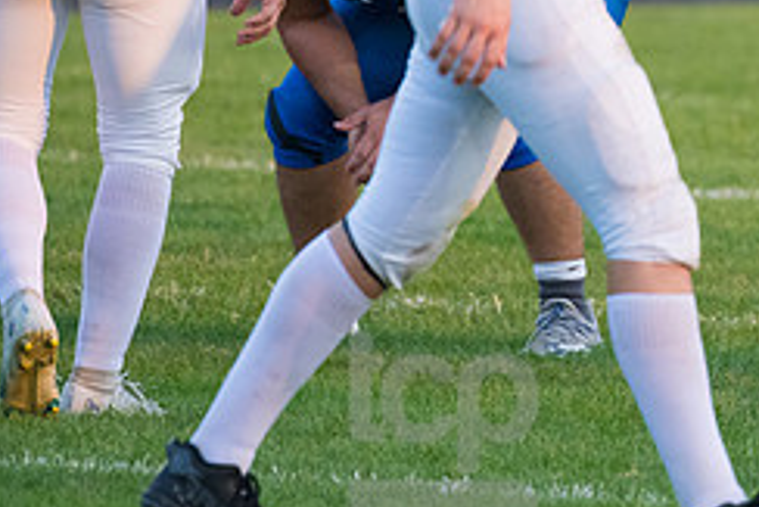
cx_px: 887
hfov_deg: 2.2
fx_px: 20082
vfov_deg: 1.4
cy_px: 5
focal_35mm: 952
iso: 3200
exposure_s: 1/1250
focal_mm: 400
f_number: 5.6
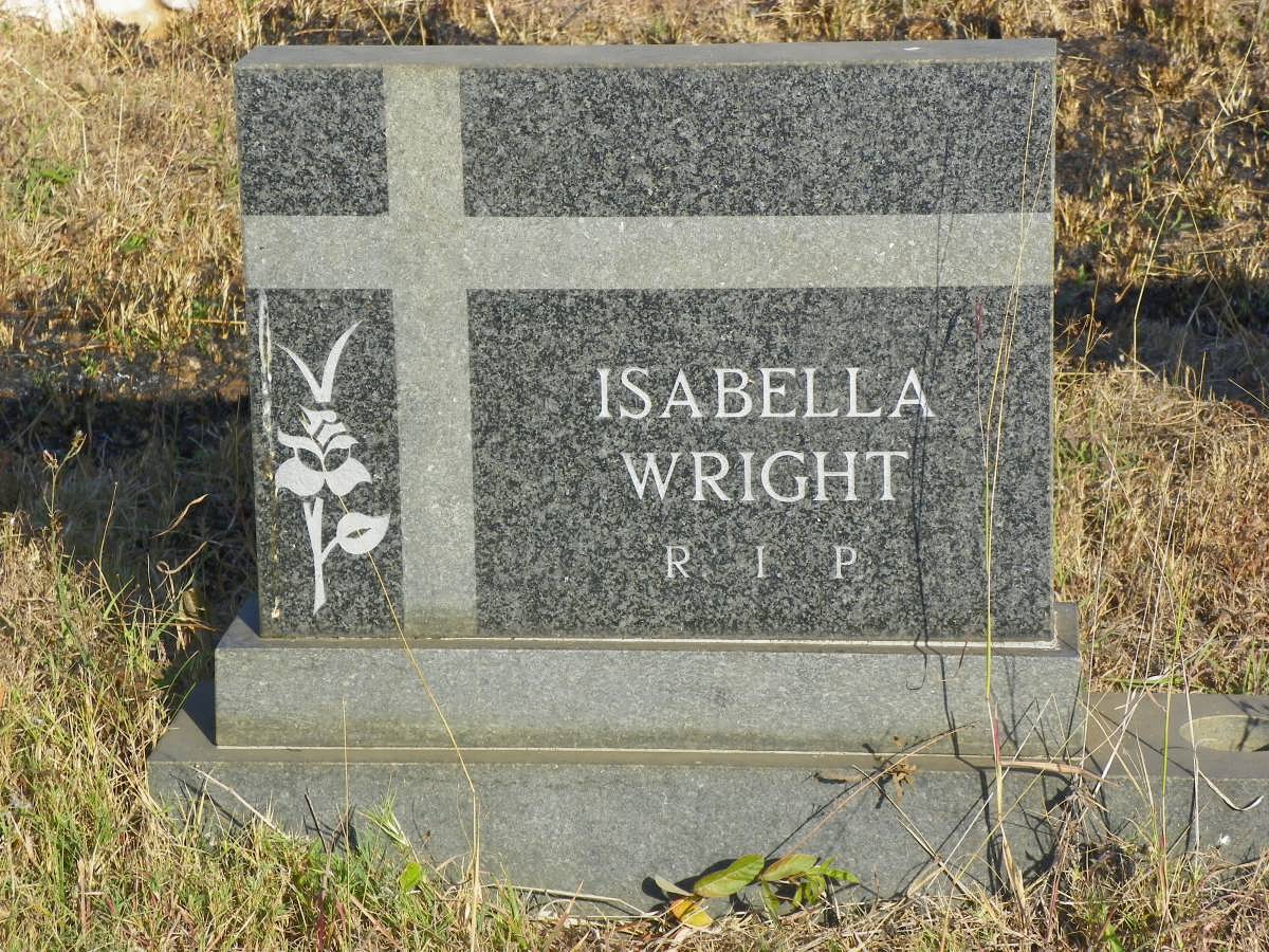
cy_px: 476
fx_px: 4509
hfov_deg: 16.0
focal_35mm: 123
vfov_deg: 12.0
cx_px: 634
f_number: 4.5
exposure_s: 1/200
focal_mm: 21.9
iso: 64
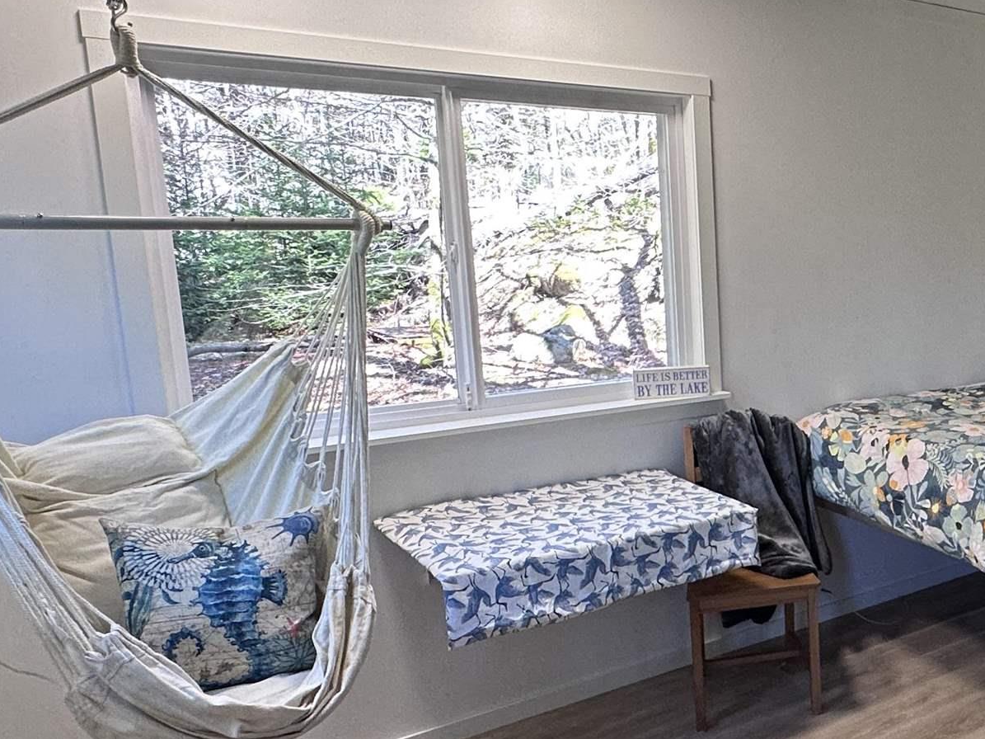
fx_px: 1024
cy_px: 388
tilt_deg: -9.2
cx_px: 987
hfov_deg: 43.8
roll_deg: -0.5
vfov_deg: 39.6
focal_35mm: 36
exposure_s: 1/120
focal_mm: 2.22
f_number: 2.2
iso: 125
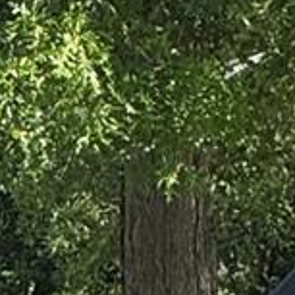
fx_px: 10268
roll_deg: +2.0
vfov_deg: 1.6
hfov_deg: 1.6
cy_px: 303
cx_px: 389
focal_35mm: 1065
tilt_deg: -0.8
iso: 64
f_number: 2.8
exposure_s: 1/572
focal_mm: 15.66
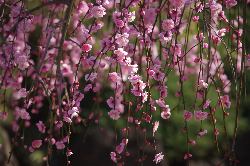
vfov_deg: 6.8
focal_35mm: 202
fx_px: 1406
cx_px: 125
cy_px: 83
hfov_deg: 10.2
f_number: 5.6
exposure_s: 1/200
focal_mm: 135
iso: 400
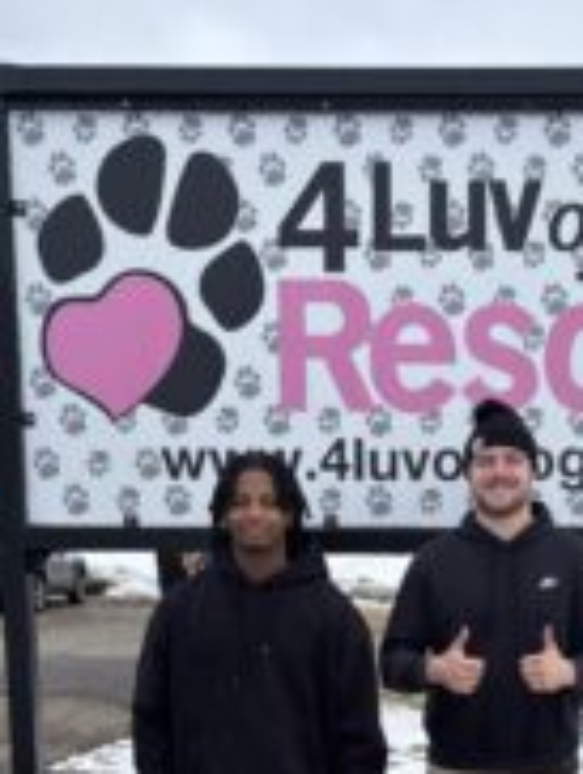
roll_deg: -0.8
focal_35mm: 50
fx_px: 1120
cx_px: 423
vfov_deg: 36.2
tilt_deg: -6.4
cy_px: 672
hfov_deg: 28.8
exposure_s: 1/2105
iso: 50
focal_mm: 5.96
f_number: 1.6
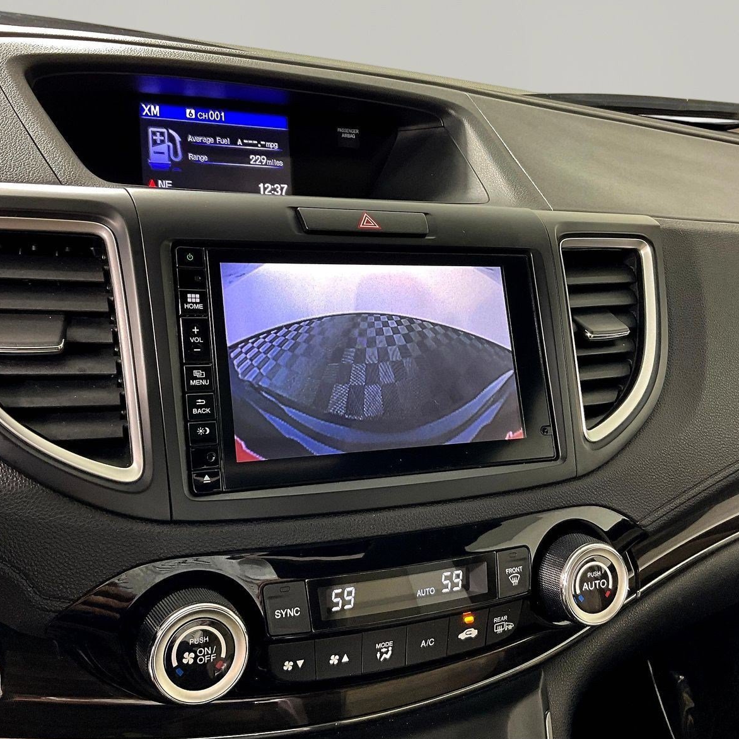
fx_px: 845
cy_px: 363
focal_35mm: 35
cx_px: 361
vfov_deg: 47.2
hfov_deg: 47.2
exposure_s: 1/60
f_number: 1.8
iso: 125
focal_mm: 3
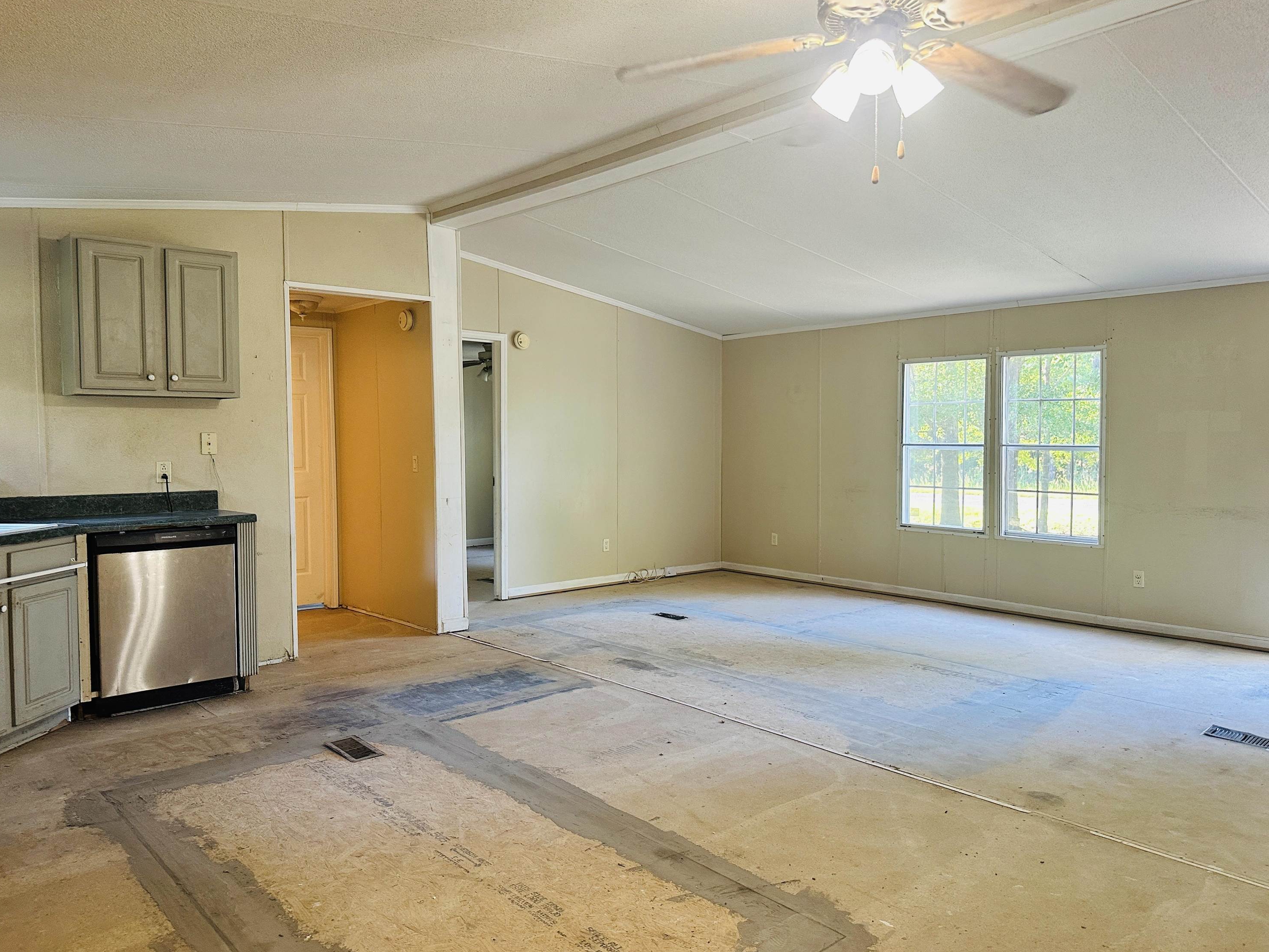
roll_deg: +0.1
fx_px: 917
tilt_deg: -2.4
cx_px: 656
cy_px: 479
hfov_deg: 69.4
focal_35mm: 25
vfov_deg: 54.9
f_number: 1.78
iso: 200
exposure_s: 1/60
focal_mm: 6.86
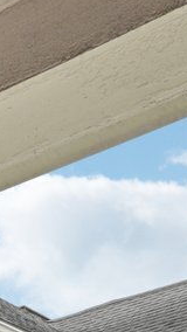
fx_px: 1065
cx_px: -248
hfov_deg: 9.1
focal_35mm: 121
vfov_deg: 14.2
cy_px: 709
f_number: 8
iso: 100
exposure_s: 1/80
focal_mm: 16
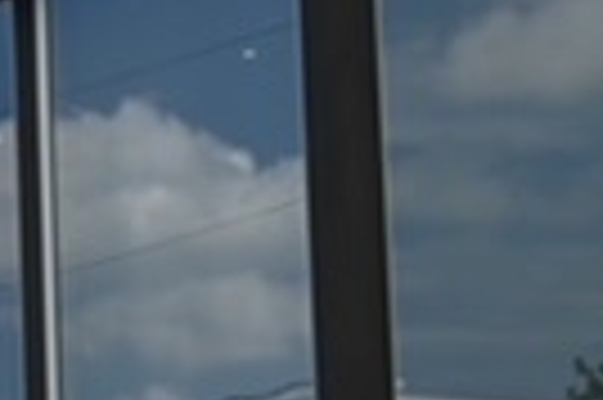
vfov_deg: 7.6
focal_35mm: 179
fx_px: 3001
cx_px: -770
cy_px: 404
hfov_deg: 10.2
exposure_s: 1/400
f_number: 7.1
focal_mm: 25
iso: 100
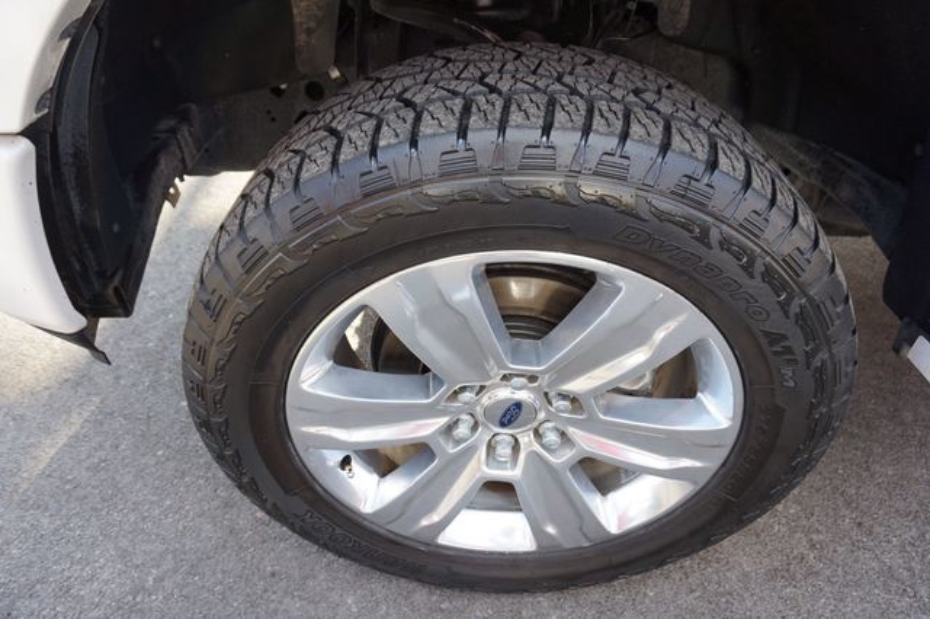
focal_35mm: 24
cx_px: 465
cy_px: 310
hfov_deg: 73.8
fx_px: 620
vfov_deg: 53.1
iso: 100
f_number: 4
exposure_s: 1/60
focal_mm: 16
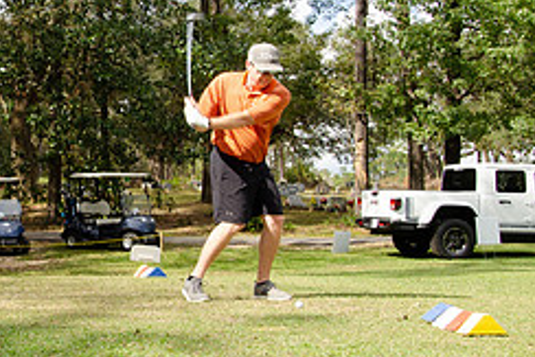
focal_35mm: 64
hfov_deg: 29.8
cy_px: 156
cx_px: 33
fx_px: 952
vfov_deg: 21.3
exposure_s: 1/320
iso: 400
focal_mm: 18
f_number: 9
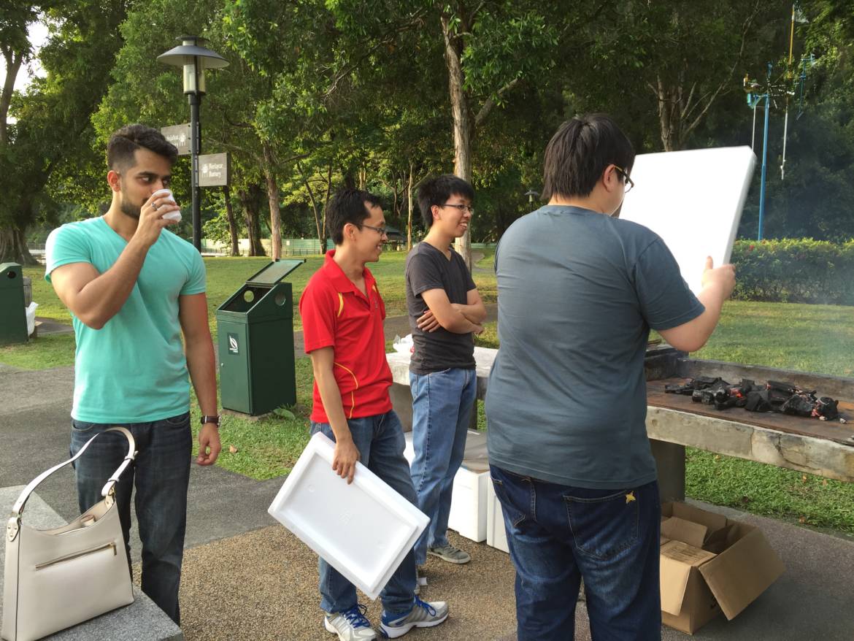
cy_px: 320
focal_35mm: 29
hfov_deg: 61.6
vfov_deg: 48.2
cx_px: 427
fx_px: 716
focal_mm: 4.15
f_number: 2.2
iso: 40
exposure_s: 1/100
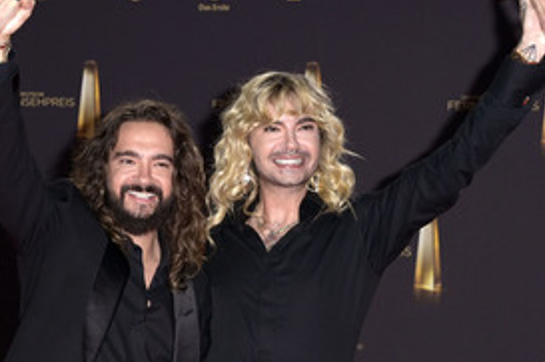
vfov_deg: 10.6
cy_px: 216
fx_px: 1949
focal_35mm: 129
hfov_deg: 15.9
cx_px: 229
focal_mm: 78
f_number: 7.1
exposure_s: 1/250
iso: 800
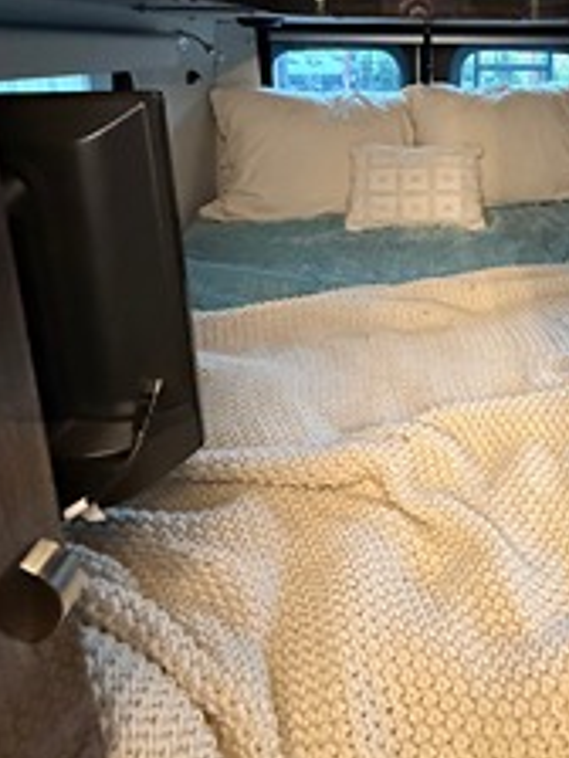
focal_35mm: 25
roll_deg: -1.5
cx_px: 474
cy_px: 159
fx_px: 548
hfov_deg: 50.7
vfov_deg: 63.8
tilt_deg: -9.8
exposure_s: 1/60
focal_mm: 2.22
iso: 1000
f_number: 2.2
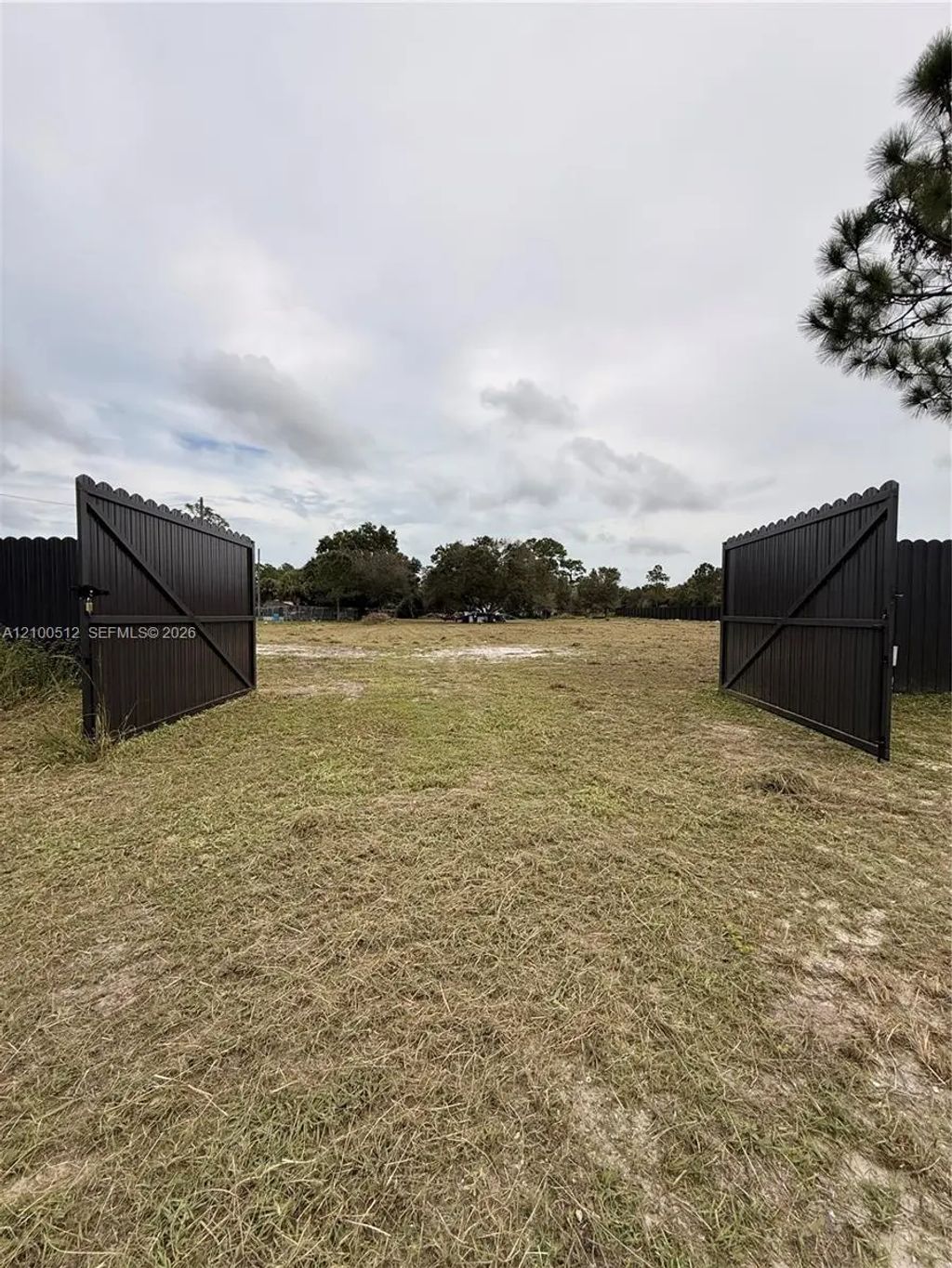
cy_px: 634
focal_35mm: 14
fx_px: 513
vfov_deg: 102.1
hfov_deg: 85.7
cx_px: 476
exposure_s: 1/3125
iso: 50
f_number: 2.2
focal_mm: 2.22
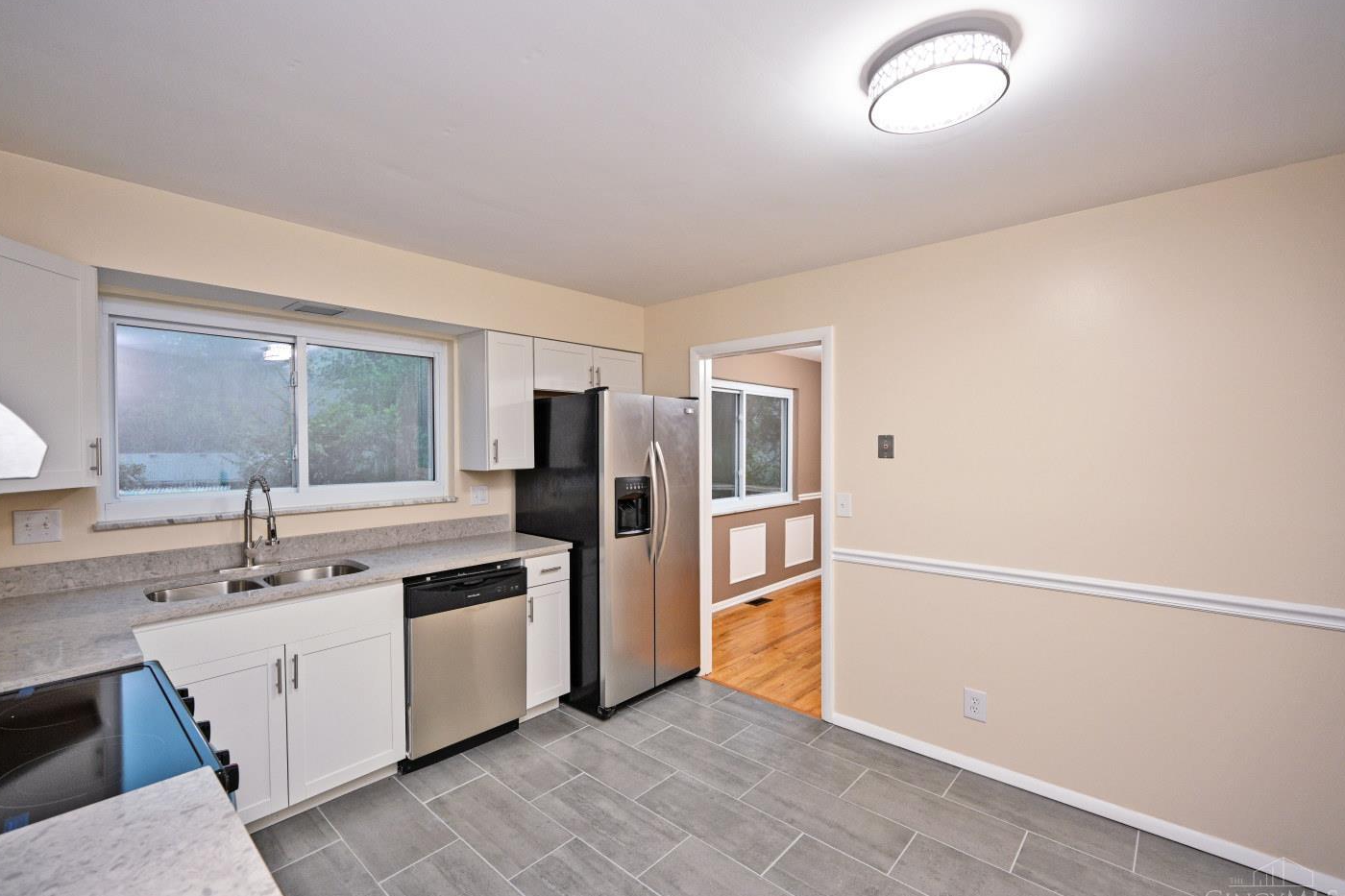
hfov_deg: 100.3
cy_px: 453
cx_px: 631
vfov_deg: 77.3
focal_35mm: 15
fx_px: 560
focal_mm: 14
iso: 560
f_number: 4
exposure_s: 1/60
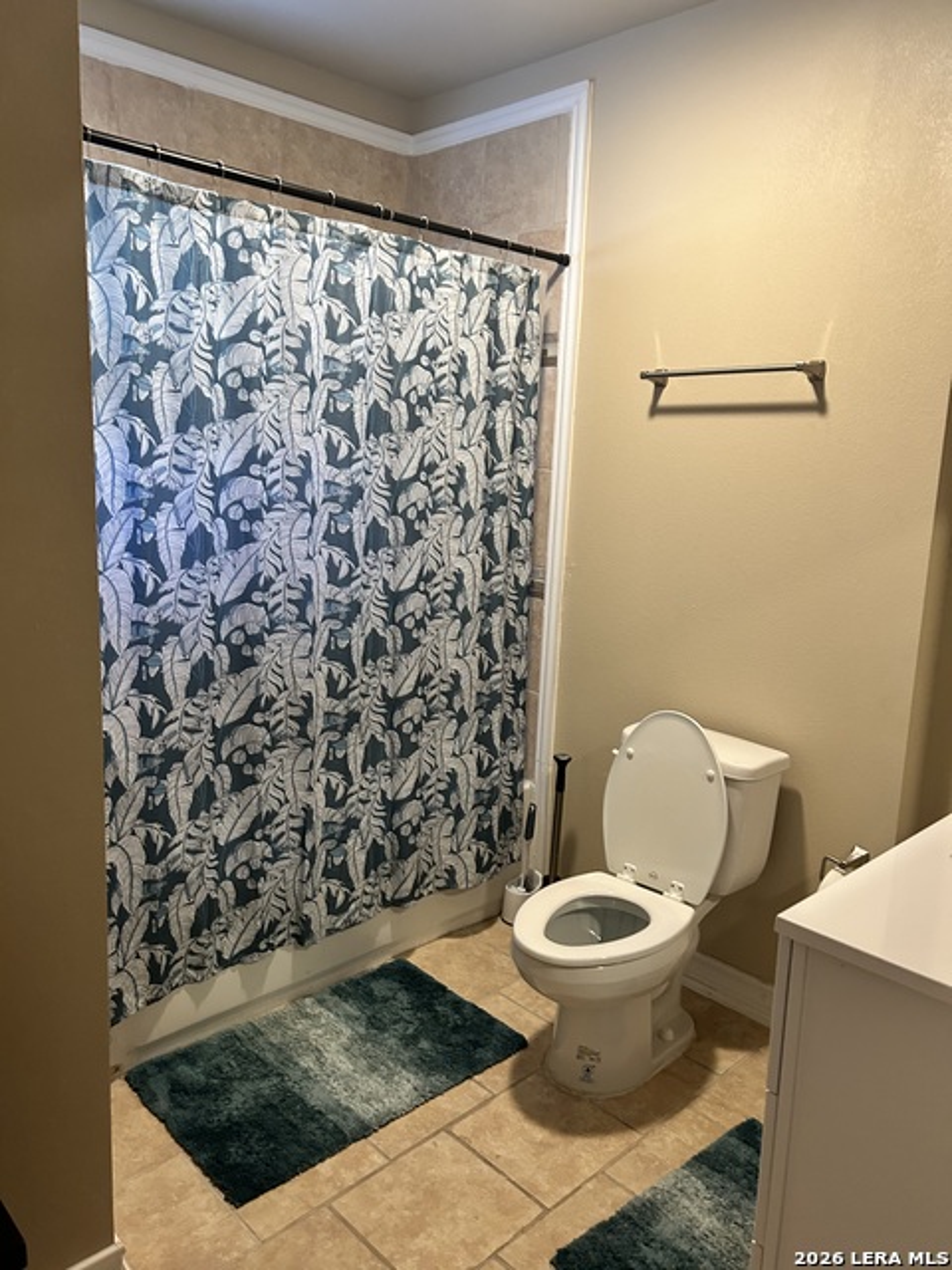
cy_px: 635
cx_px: 476
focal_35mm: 26
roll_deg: -3.6
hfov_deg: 53.1
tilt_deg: -9.7
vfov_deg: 67.3
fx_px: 953
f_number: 1.5
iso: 320
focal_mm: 5.7
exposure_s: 1/60
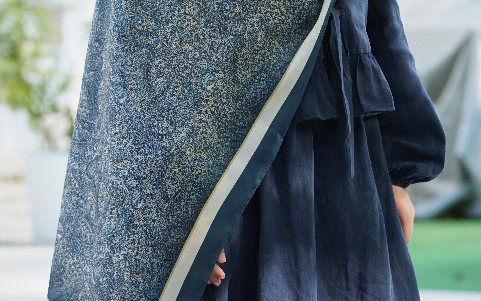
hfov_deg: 9.8
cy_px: -44
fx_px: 2818
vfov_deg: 6.1
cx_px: 240
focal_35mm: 215
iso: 500
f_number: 5.6
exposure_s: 1/125
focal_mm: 140
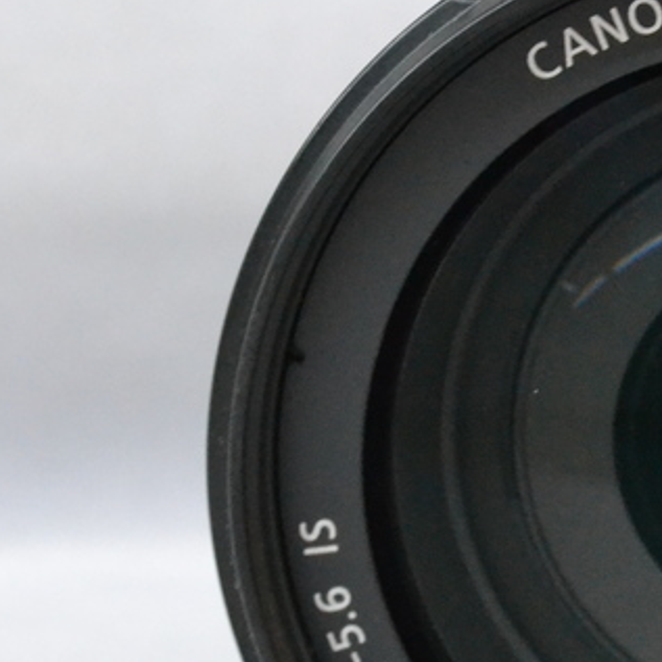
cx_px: 729
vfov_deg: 9.1
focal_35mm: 193
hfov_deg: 9.0
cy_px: 407
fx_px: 4176
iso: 3200
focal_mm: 40
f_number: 8
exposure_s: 1/80
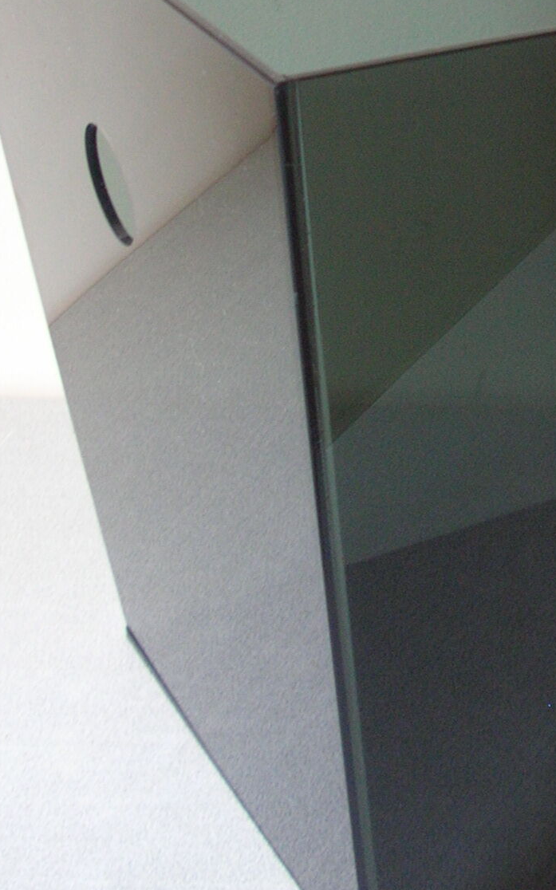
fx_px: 1844
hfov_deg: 16.8
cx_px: 560
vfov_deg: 26.8
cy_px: 221
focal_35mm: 76
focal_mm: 5.8
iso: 105
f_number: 2.8
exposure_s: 1/5.8
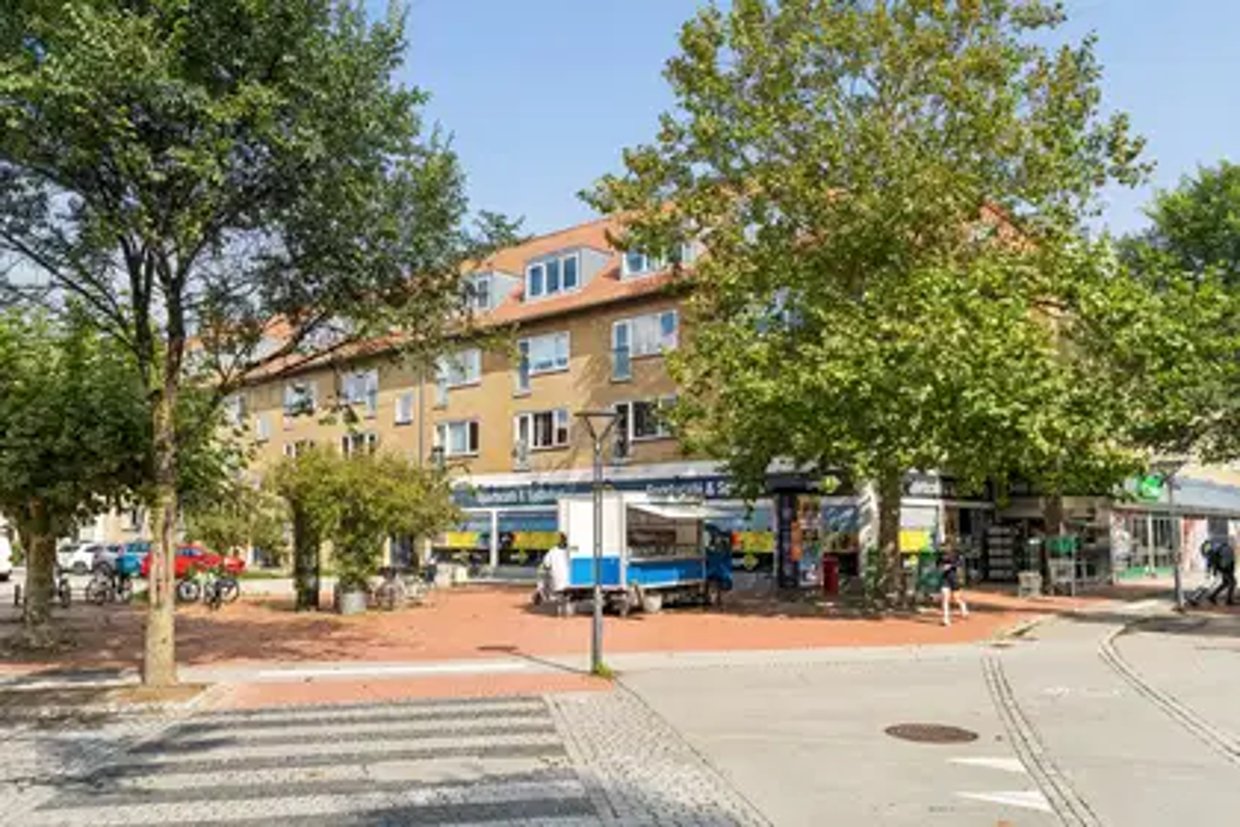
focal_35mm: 27
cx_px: 620
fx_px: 930
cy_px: 414
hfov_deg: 67.4
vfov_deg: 47.9
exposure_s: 1/1250
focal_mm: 18
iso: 400
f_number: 7.1
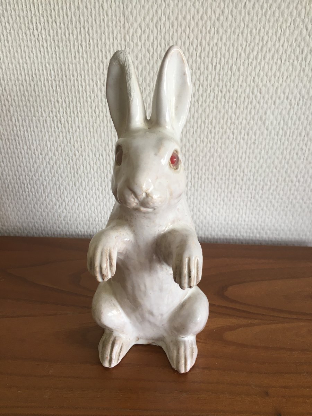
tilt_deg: -27.7
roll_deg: -0.2
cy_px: 208
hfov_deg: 48.2
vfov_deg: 61.7
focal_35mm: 29
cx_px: 156
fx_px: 349
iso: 25
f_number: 2.2
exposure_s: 1/33
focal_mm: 4.15
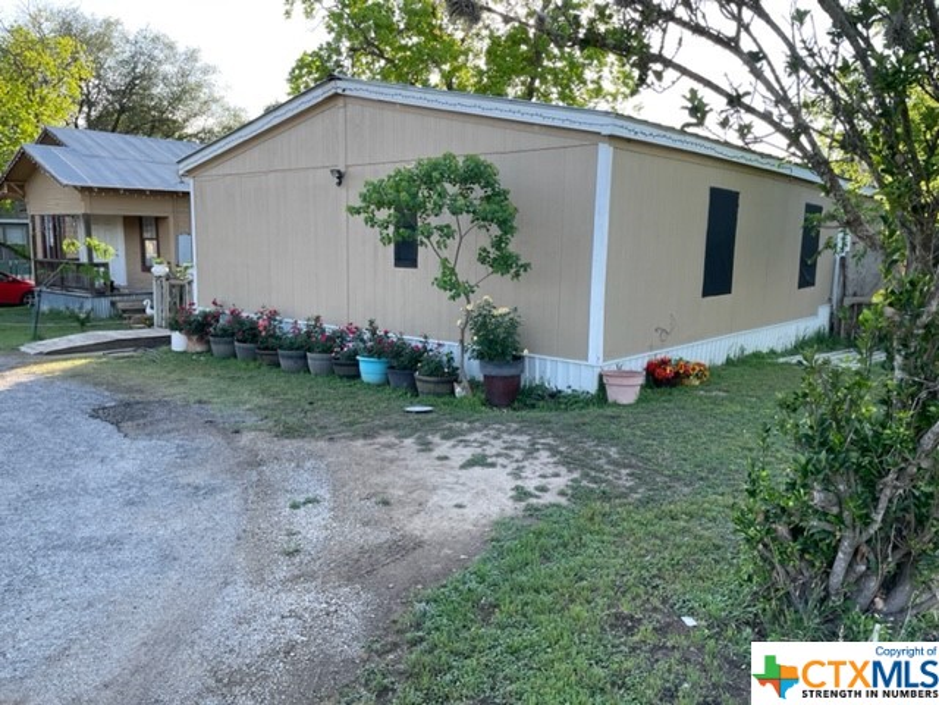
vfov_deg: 53.1
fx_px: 705
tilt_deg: -8.3
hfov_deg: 67.3
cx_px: 470
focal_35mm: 26
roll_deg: -0.6
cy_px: 352
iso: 32
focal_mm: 4.2
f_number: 1.6
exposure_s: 1/461
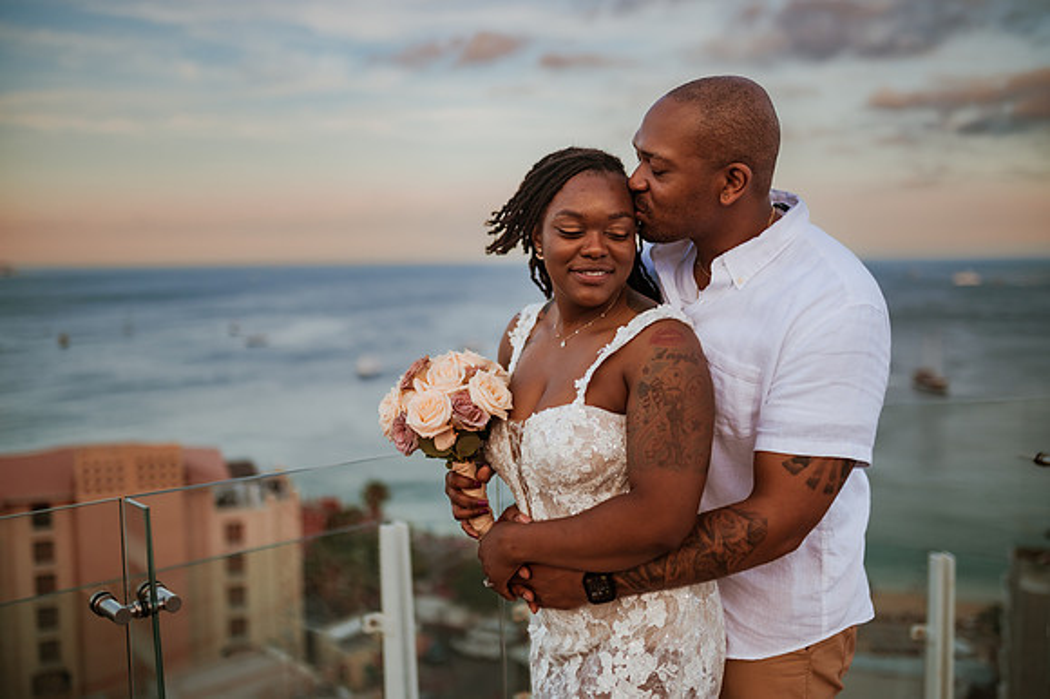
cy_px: 350
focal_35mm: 35
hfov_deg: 54.5
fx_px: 1020
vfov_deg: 37.8
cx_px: 525
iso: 160
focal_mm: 35
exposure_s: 1/2500
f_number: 1.4
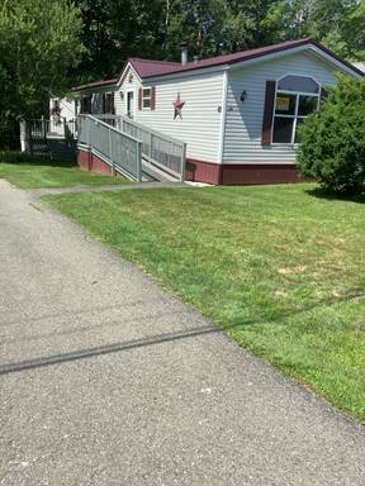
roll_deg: -1.8
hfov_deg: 45.4
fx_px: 436
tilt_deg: -14.8
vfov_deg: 58.4
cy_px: 243
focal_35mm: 31
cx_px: 182
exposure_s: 1/1181
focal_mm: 3.3
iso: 25
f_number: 2.4
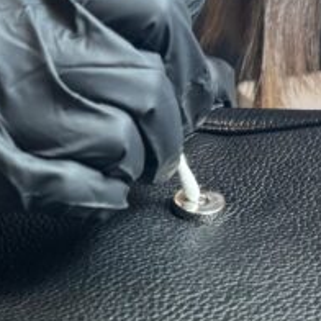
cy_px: 134
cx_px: -36
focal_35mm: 111
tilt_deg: -22.9
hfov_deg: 15.3
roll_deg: -0.5
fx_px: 1165
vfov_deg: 15.7
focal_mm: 6.76
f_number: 1.78
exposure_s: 1/100
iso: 160
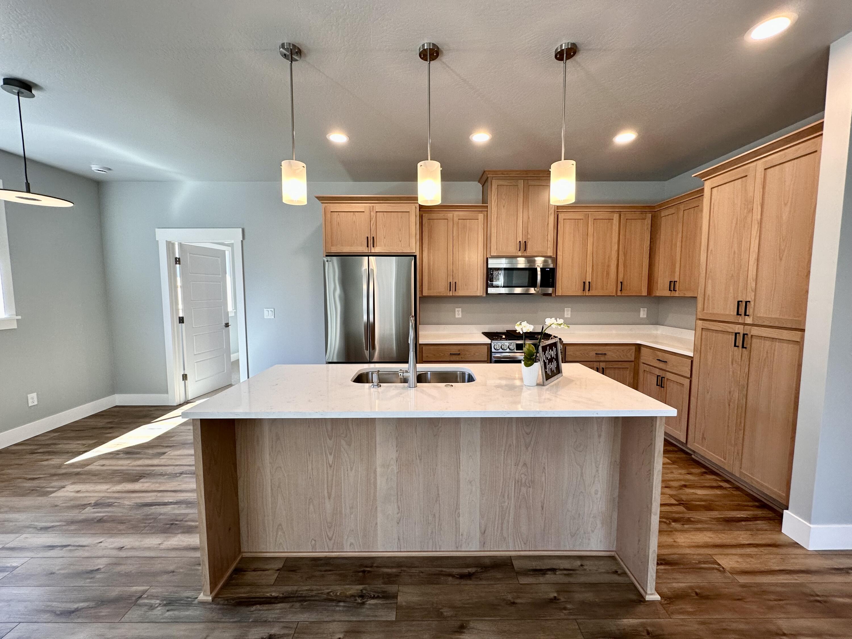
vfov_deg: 85.7
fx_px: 345
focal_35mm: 14
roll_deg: -0.4
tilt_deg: -4.1
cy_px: 320
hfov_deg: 102.1
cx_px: 426
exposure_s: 1/120
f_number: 2.2
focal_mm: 2.22
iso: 125
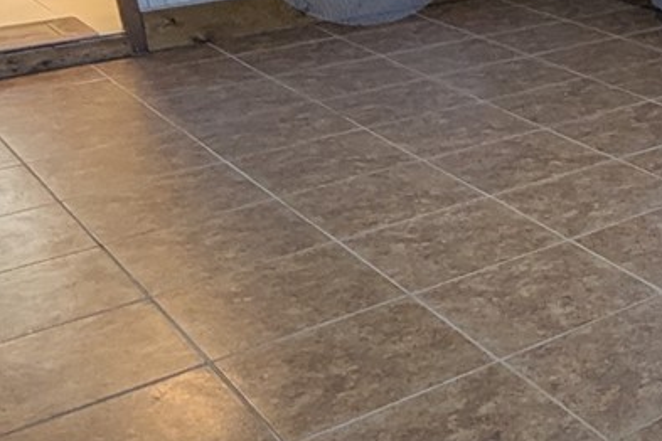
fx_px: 1011
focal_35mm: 55
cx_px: 915
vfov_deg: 24.3
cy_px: 94
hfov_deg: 28.1
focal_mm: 1.95
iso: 90
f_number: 2.2
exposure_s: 1/24
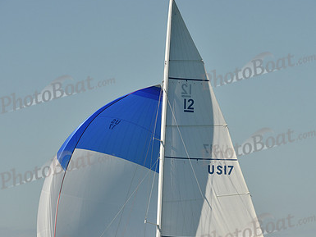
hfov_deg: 6.8
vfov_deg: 5.1
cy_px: 199
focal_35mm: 290
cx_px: 158
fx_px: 2648
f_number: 9
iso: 250
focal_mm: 200
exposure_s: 1/1000
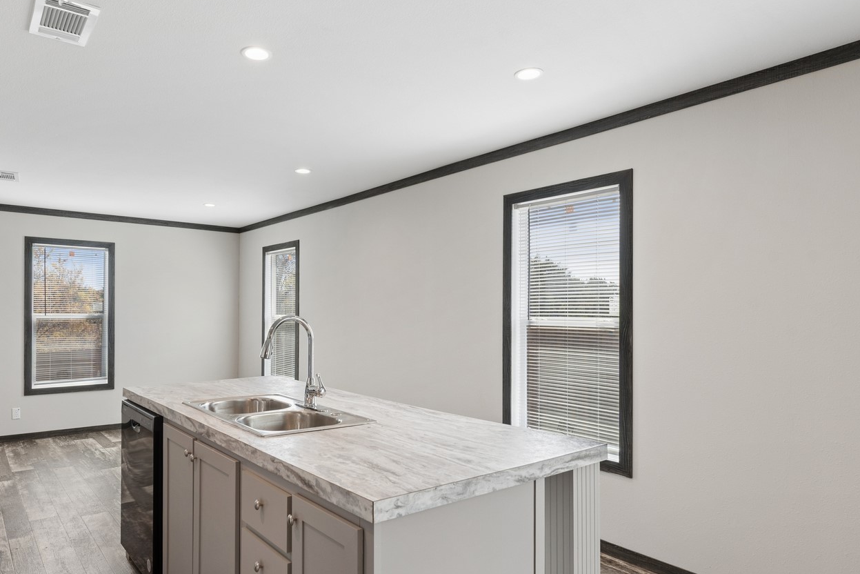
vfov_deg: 55.1
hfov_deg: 75.7
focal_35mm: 23
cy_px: 296
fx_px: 550
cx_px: 370
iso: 400
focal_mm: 14
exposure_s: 1/100
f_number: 8
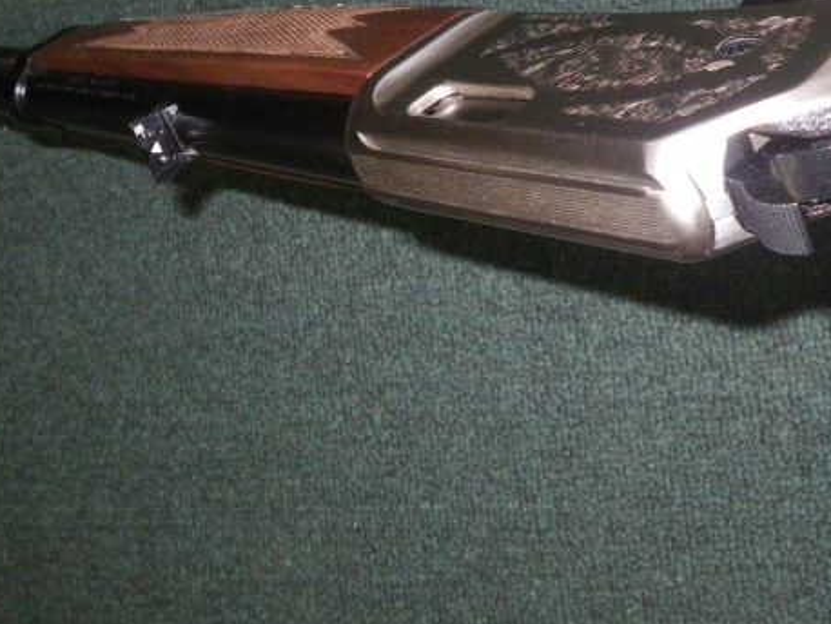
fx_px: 1321
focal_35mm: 55
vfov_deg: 25.8
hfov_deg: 34.7
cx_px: 530
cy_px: 75
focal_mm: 5
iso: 400
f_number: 4.2
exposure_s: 1/50
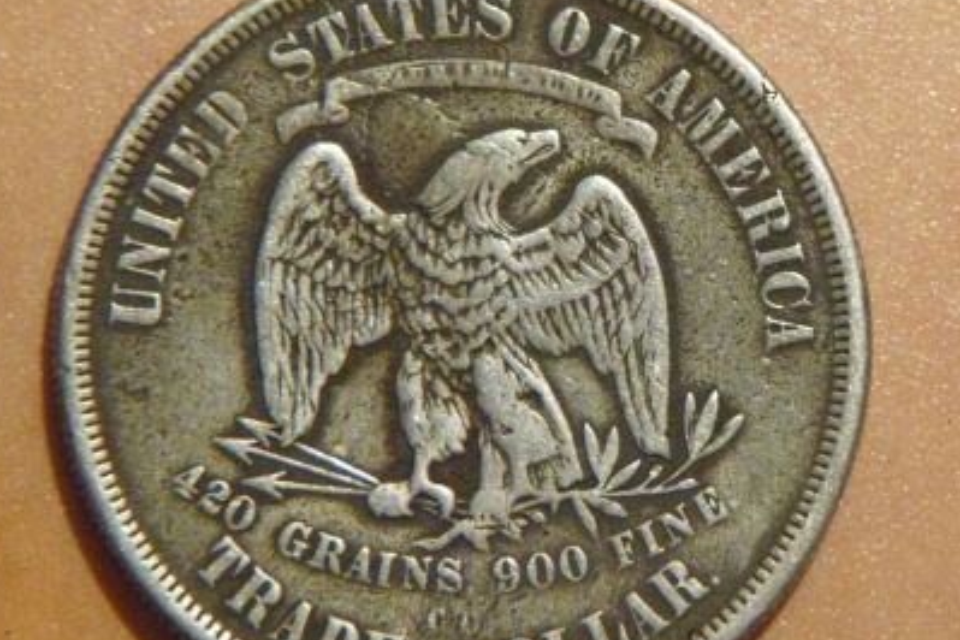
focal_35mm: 167
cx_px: 491
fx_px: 4453
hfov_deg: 12.3
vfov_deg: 8.2
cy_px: 348
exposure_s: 1/25
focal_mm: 21.8
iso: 800
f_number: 4.7
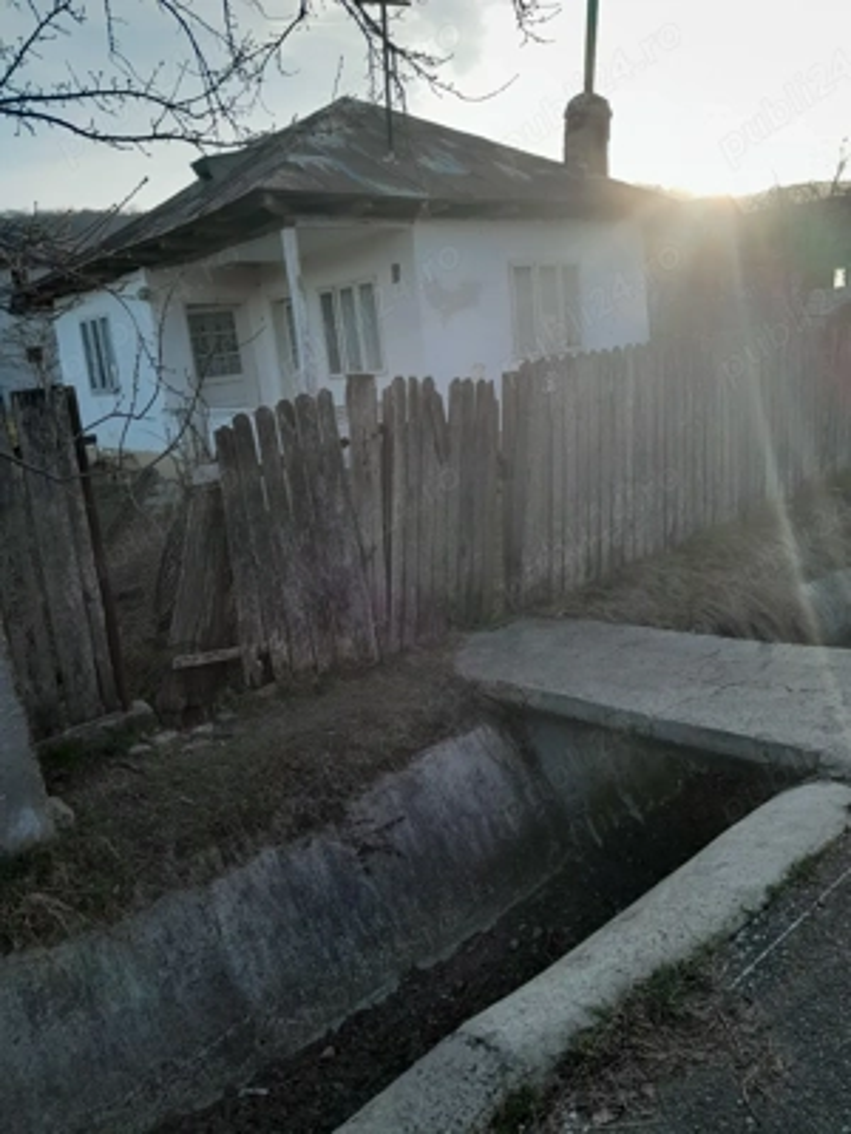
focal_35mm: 27
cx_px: 426
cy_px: 567
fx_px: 885
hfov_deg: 51.4
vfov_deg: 65.3
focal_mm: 4
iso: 40
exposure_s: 1/100
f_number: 1.8
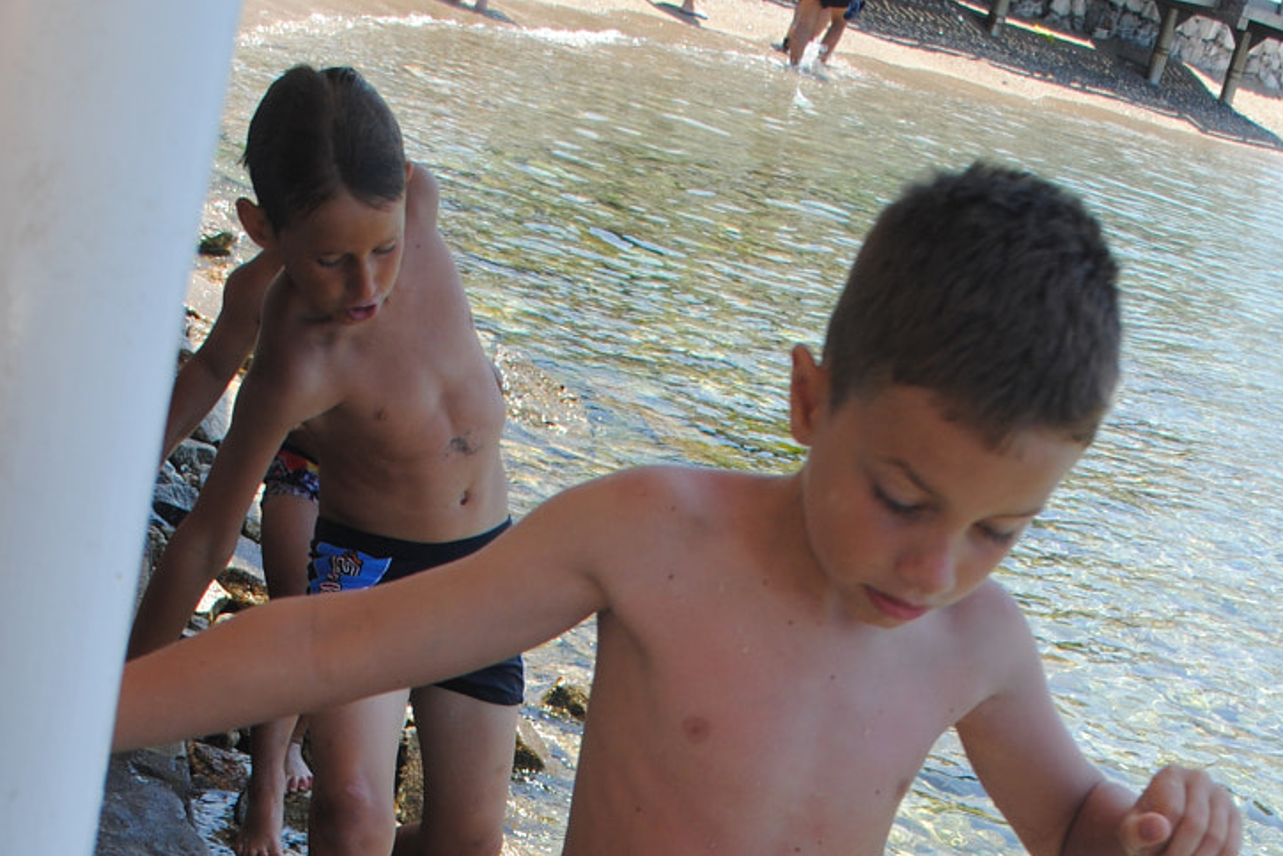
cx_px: 774
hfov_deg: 27.6
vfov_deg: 16.8
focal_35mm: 73
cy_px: 1327
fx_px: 2602
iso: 100
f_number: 6.3
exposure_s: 1/160
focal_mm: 22
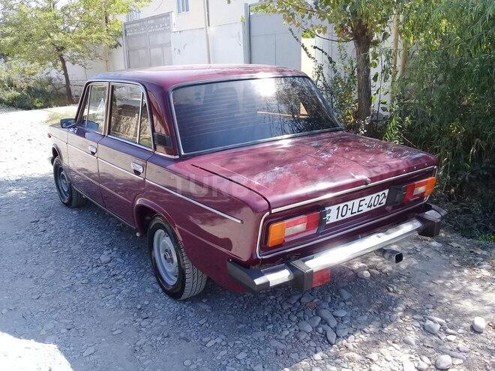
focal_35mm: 31
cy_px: 186
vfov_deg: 45.4
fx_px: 443
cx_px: 248
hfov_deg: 58.4
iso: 50
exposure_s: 1/372
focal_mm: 3.3
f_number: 2.2
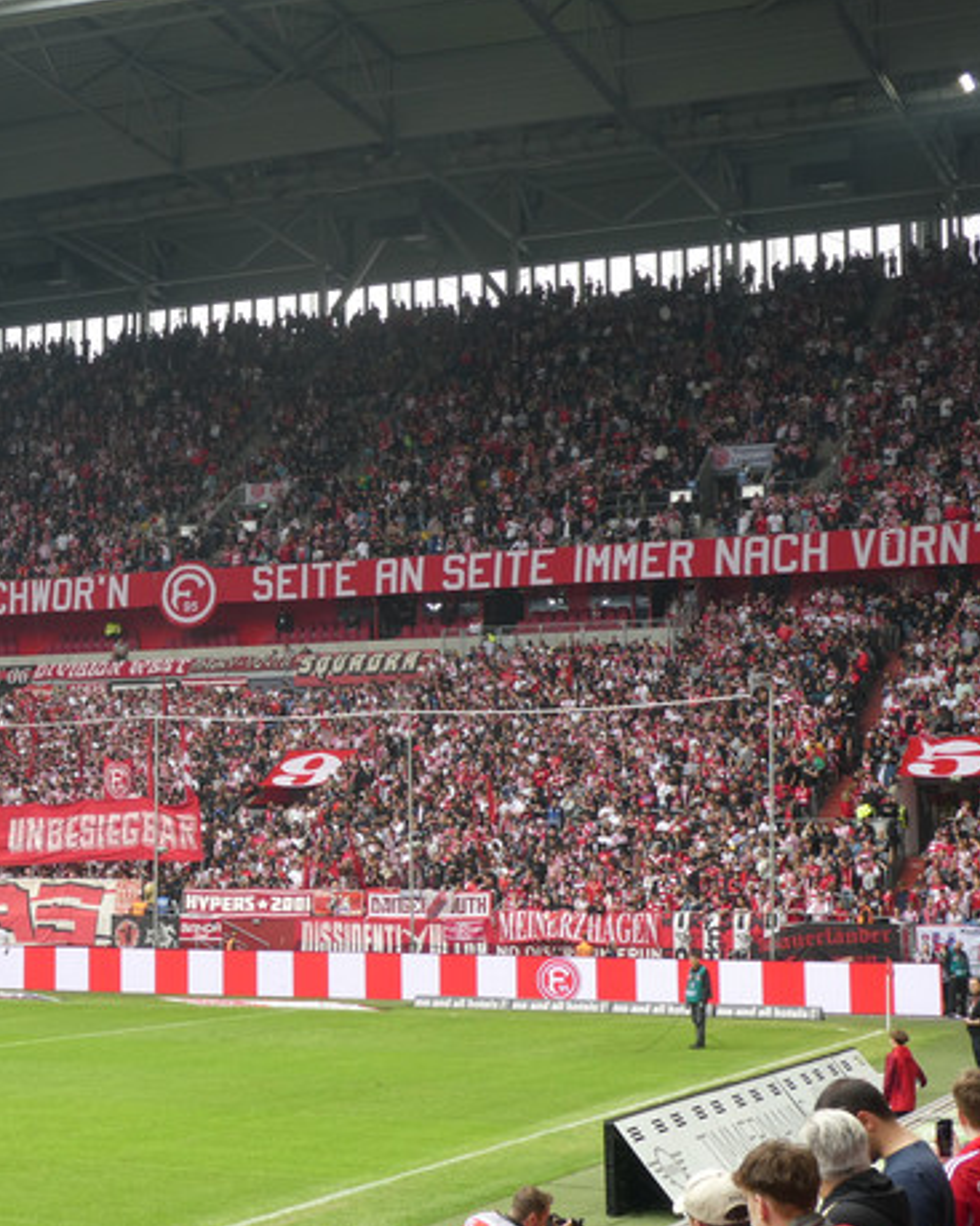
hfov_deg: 23.4
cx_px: 166
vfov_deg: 29.6
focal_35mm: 64
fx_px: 2321
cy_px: 604
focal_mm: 8.4
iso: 80
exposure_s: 1/100
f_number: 4
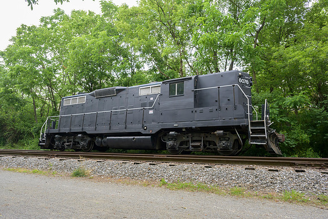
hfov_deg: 73.7
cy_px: 110
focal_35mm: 24
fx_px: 219
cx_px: 164
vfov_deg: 53.2
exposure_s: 1/320
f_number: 8
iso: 1600
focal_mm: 24
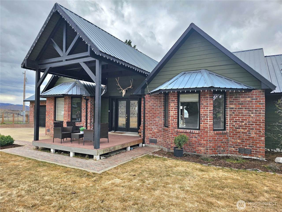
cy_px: 106
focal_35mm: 23
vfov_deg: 58.9
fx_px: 187
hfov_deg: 73.9
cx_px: 141
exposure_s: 1/667
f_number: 1.7
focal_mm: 6.3
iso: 10
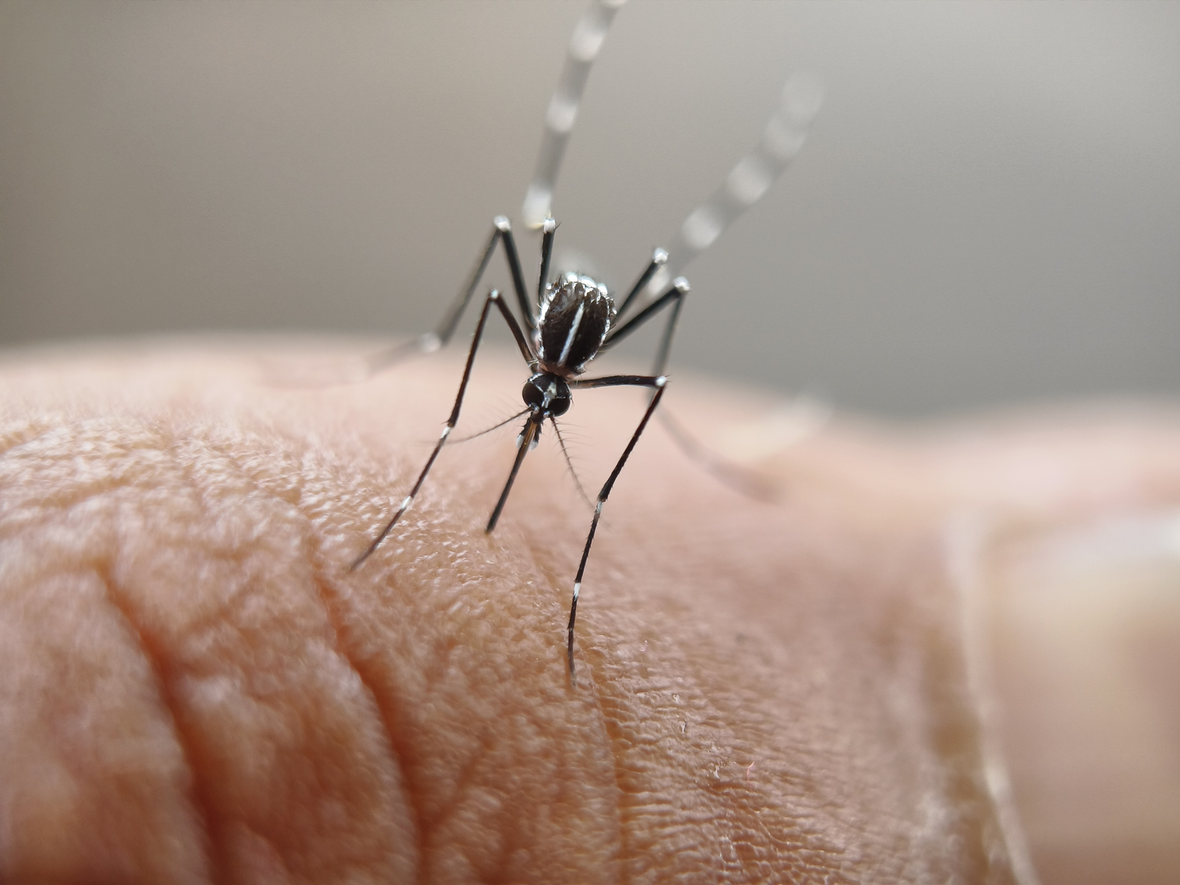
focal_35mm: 46
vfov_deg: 31.5
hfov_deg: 41.2
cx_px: 590
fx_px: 1568
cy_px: 442
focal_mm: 5.56
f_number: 1.88
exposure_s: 1/103
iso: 50
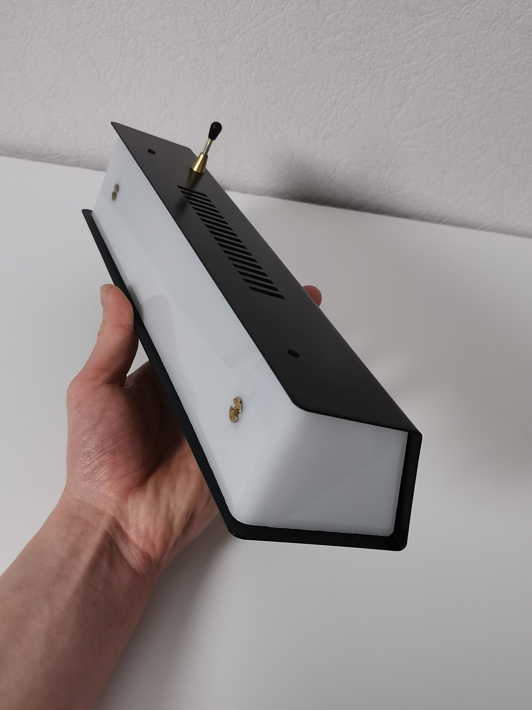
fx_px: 840
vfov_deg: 45.8
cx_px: 266
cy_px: 355
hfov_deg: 35.1
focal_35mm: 41
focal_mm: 5.58
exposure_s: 1/33.3
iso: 320
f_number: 1.8
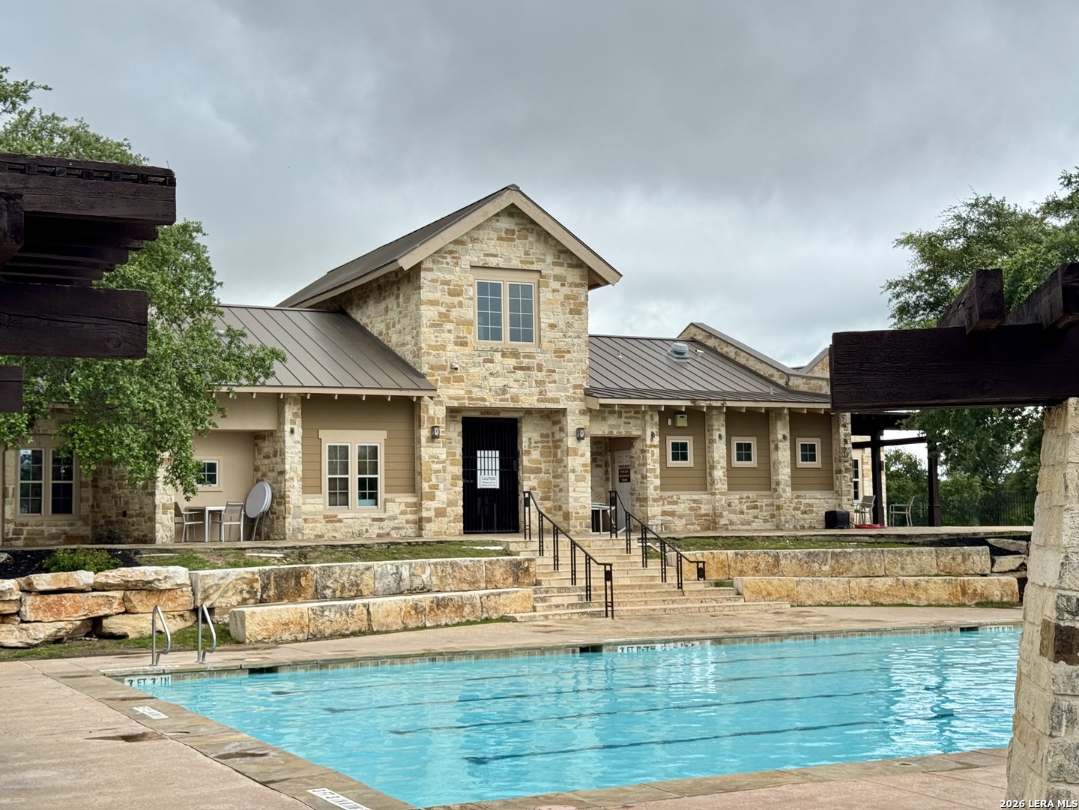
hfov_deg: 39.7
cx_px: 540
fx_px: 1496
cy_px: 405
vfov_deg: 30.3
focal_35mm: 48
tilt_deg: +5.8
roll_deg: +0.4
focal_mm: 6.76
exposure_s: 1/939
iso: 64
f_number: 1.78
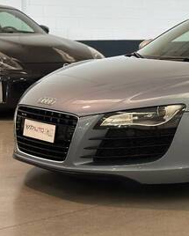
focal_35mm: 99
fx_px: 691
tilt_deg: -5.2
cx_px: 248
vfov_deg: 19.3
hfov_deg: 14.9
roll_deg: -1.1
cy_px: 74
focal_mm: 6.86
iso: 80
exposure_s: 1/50
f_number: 1.78
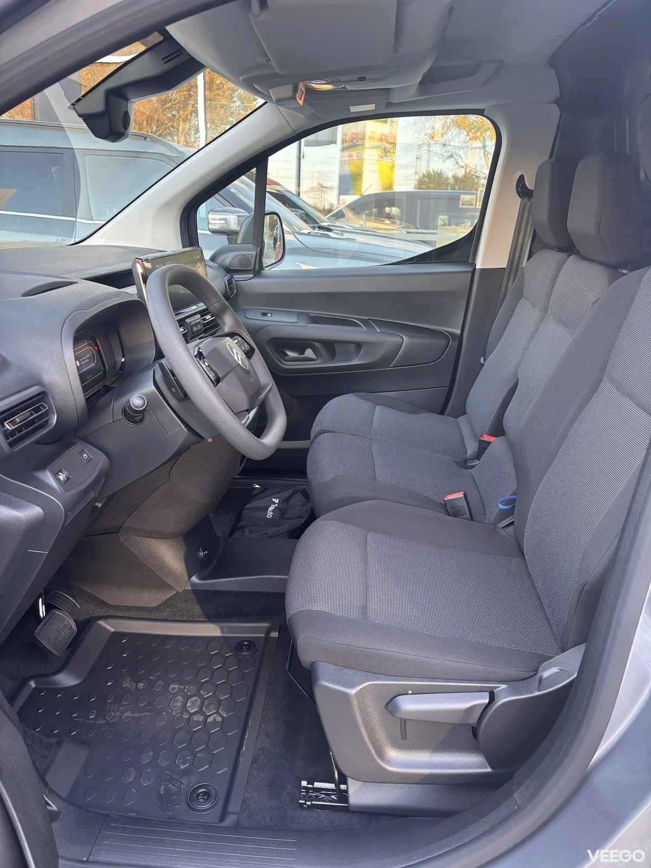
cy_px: 434
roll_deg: -2.8
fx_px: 652
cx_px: 326
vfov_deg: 67.3
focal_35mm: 26
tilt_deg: -18.0
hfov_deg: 53.1
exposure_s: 1/60
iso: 160
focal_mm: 5.96
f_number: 1.6
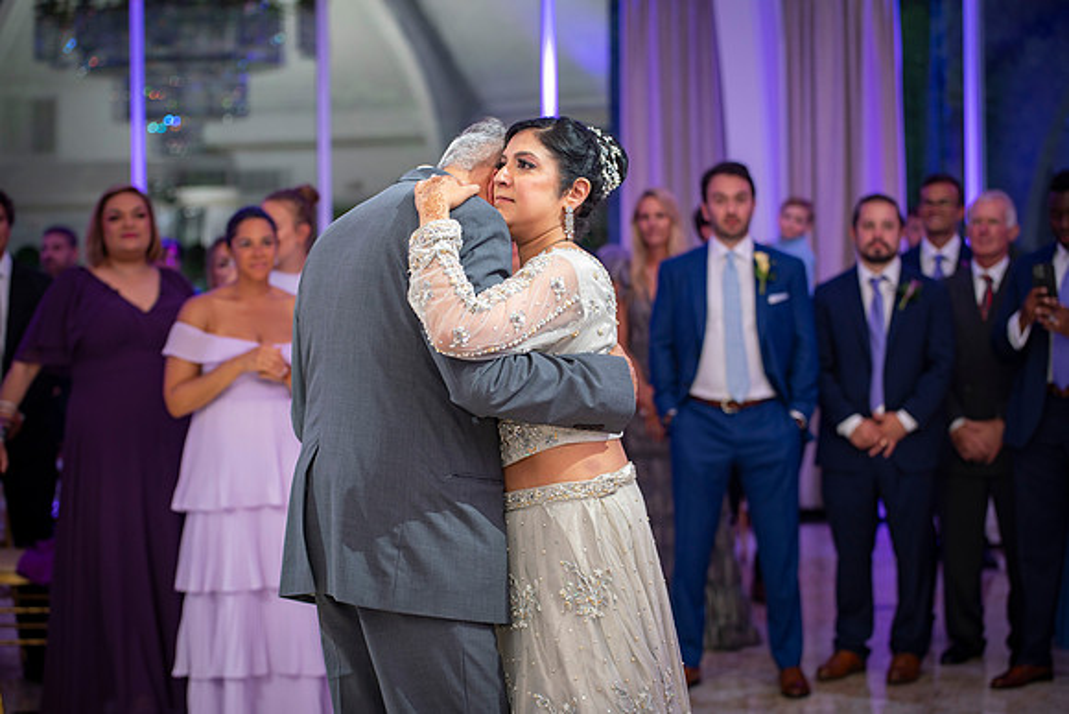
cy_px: 351
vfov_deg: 18.2
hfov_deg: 27.0
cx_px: 535
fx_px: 2228
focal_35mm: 75
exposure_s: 1/125
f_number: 2.8
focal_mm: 70
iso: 800
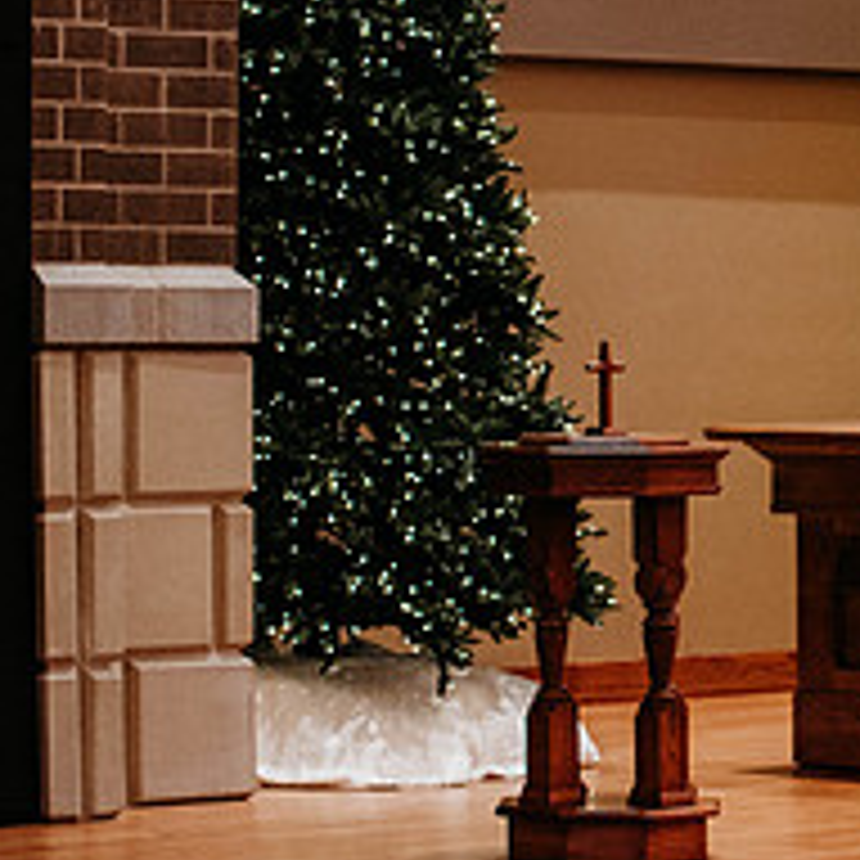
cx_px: 1261
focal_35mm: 181
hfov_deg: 9.4
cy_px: 182
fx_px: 5088
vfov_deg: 9.6
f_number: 2.8
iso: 2000
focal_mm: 70
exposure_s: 1/250
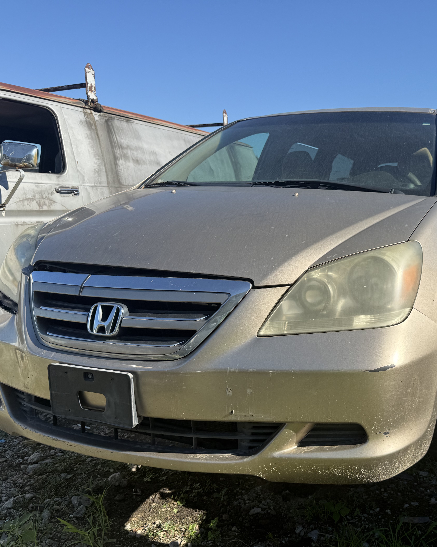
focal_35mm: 32
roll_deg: +1.1
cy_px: 280
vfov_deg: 55.7
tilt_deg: -2.0
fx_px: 517
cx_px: 334
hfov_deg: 44.1
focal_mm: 6.76
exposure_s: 1/2703
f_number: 1.78
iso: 80
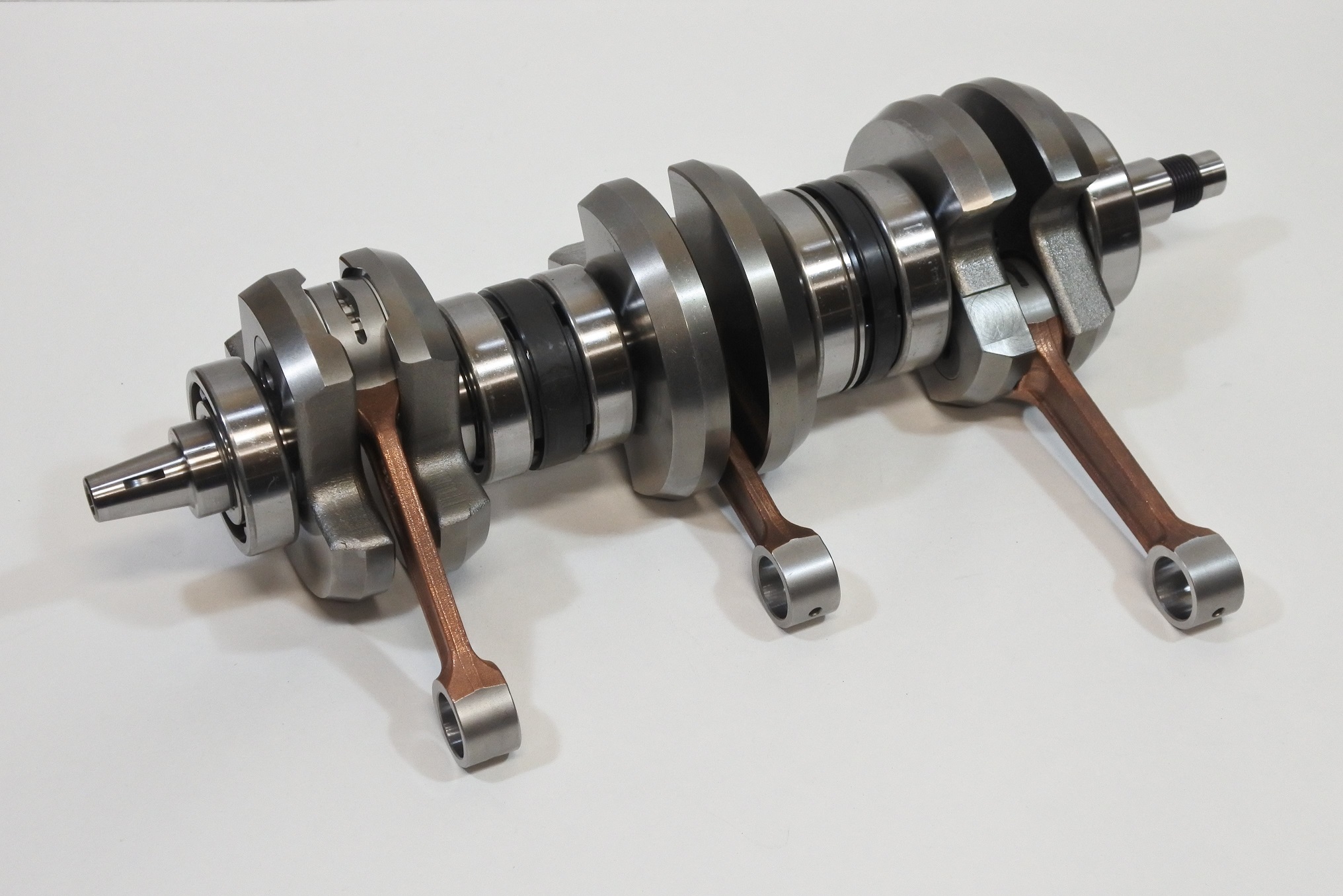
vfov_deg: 28.7
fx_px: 1753
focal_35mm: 47
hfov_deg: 41.9
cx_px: 672
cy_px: 448
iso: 800
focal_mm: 17.6
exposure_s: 1/100
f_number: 4.5
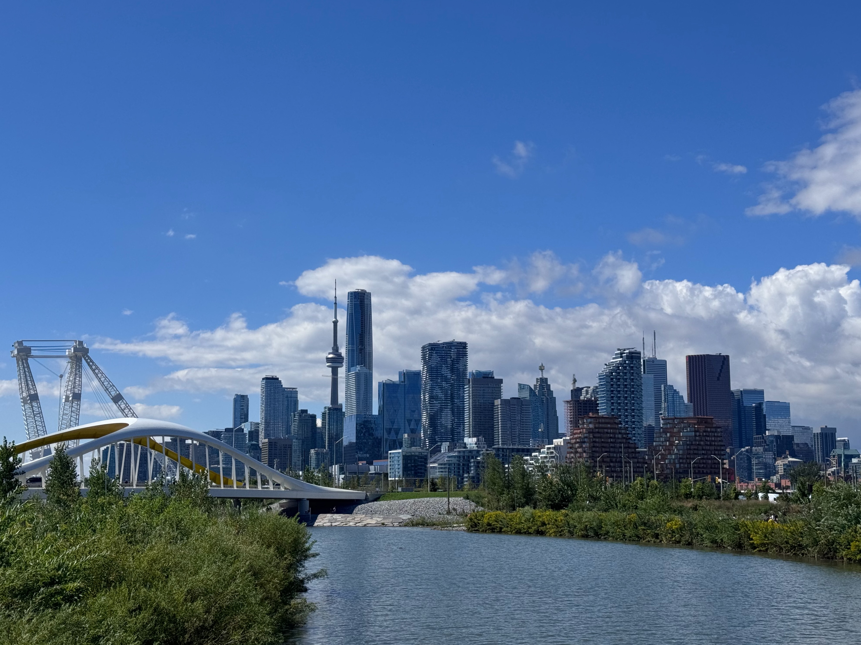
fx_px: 1194
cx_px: 430
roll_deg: -1.2
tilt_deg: +8.2
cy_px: 322
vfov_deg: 30.3
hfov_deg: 39.7
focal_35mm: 48
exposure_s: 1/10526
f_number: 1.78
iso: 80
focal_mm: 6.76
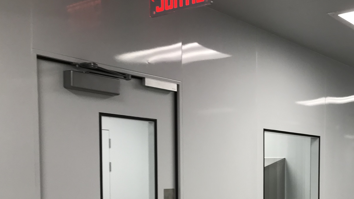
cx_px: 293
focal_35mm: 51
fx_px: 479
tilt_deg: -2.4
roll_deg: -1.1
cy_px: 208
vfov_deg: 22.4
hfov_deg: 38.7
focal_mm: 3.99
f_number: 1.8
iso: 32
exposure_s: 1/60
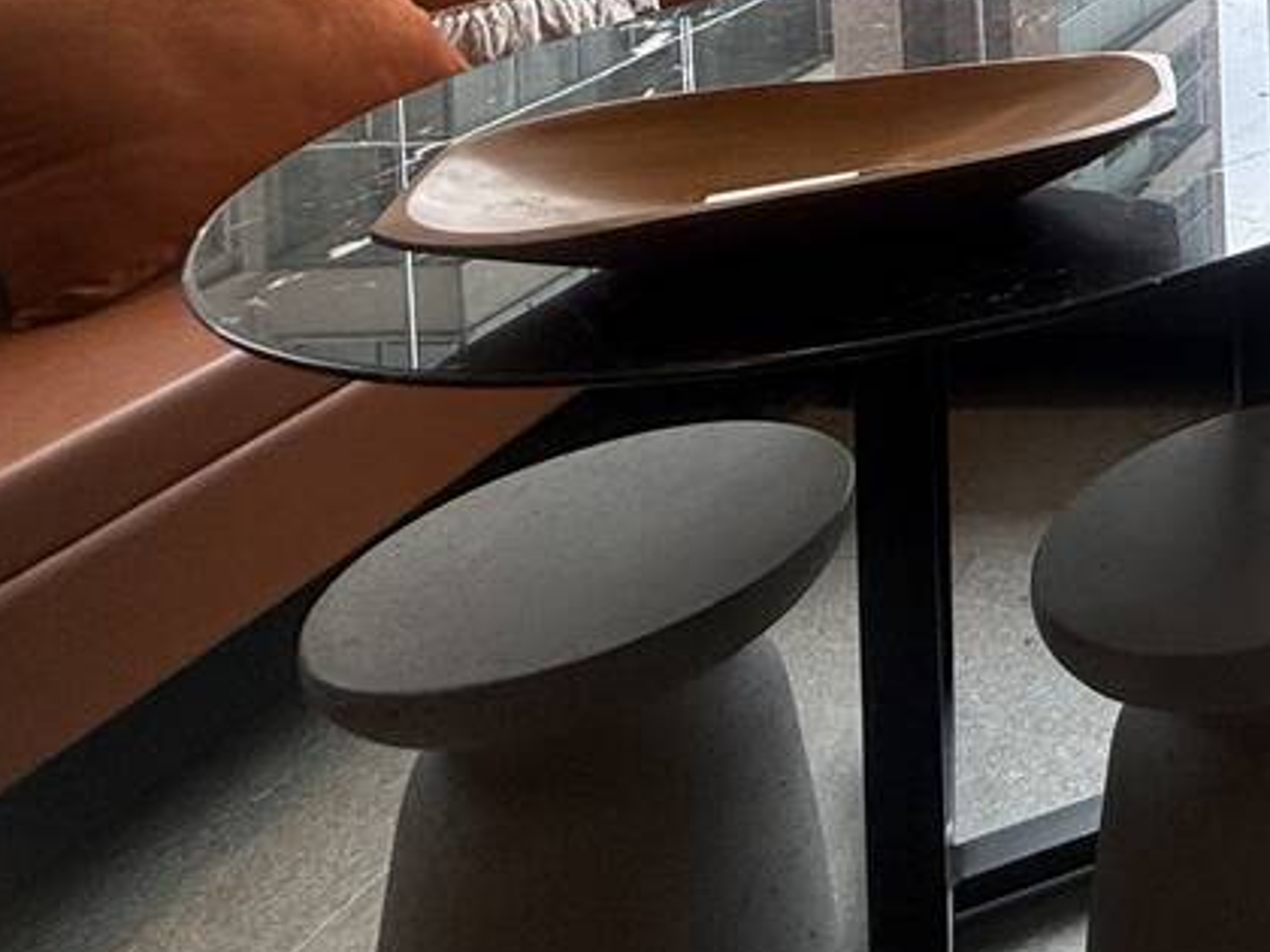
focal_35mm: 48
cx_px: 1947
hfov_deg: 26.8
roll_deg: -0.1
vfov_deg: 24.0
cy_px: -468
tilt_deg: -1.5
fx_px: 1761
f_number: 2.2
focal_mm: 2.22
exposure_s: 1/124
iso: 64
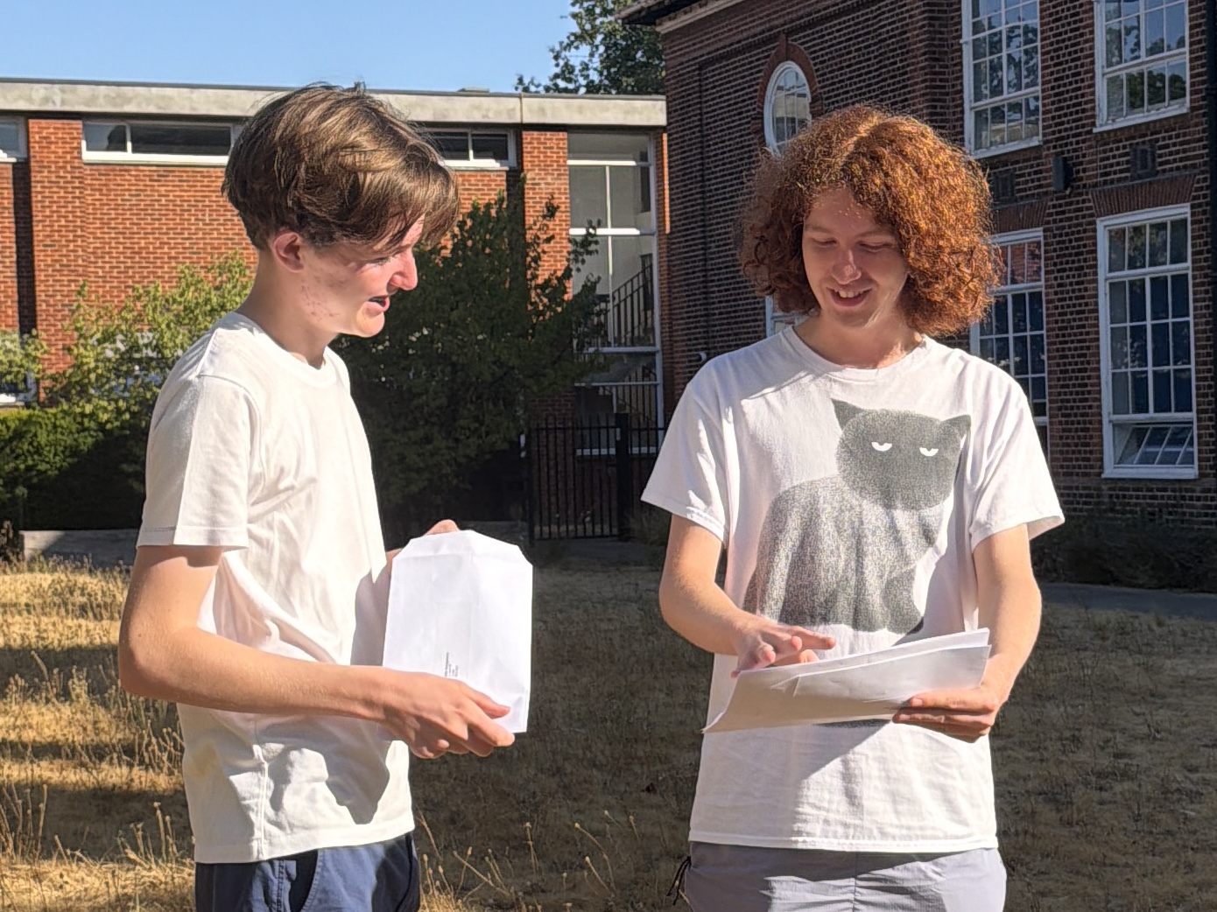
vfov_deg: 56.8
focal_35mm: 24
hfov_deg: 71.6
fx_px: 844
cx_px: 608
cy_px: 456
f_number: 1.78
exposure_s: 1/3279
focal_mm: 6.76
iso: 80
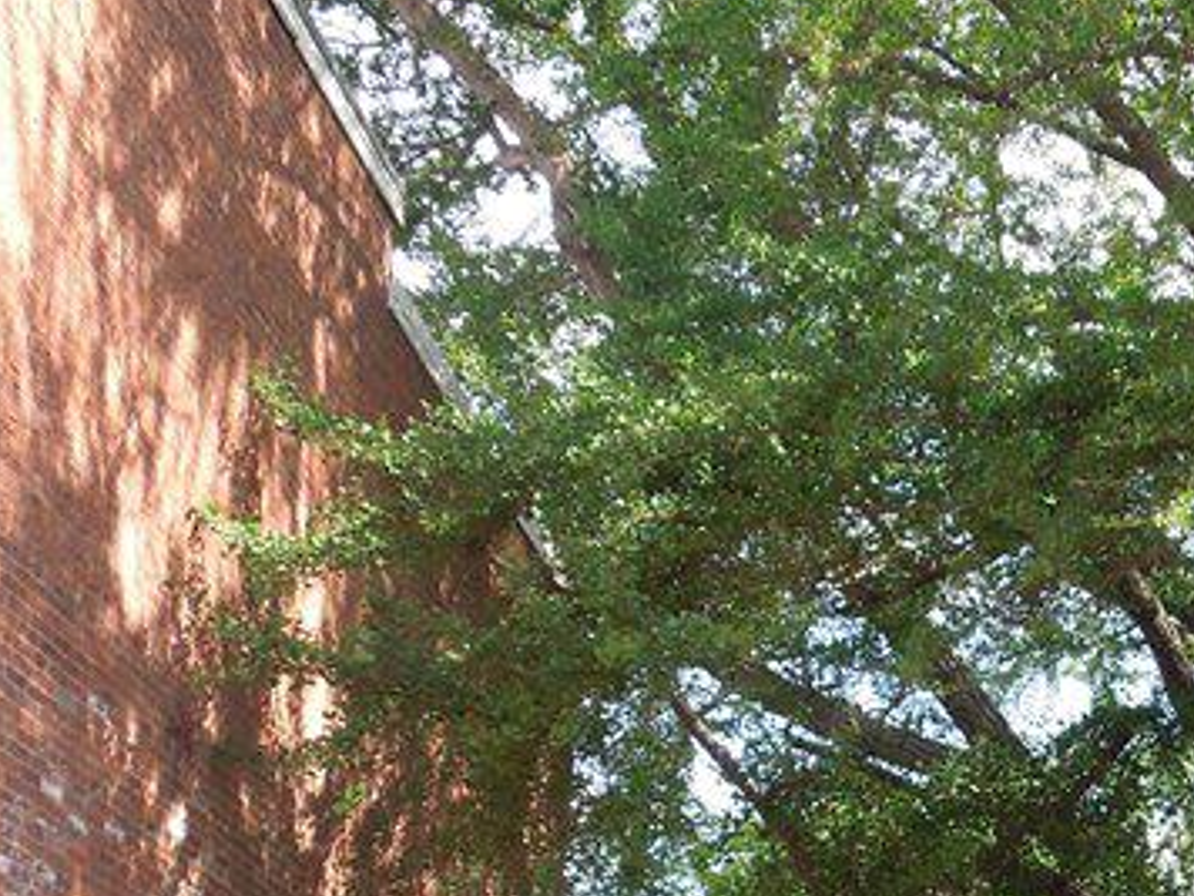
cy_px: 919
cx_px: 1117
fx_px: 2483
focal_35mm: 72
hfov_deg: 26.0
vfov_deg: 19.8
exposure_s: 1/200
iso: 100
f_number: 3.3
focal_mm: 4.5
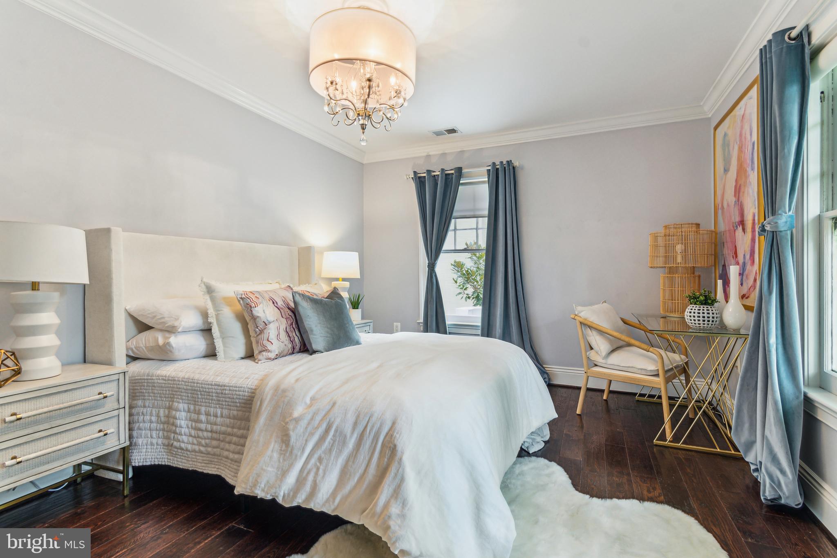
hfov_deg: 100.4
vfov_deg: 77.3
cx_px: 418
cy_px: 279
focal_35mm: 15
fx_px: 349
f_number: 10
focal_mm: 10
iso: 200
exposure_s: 2.5
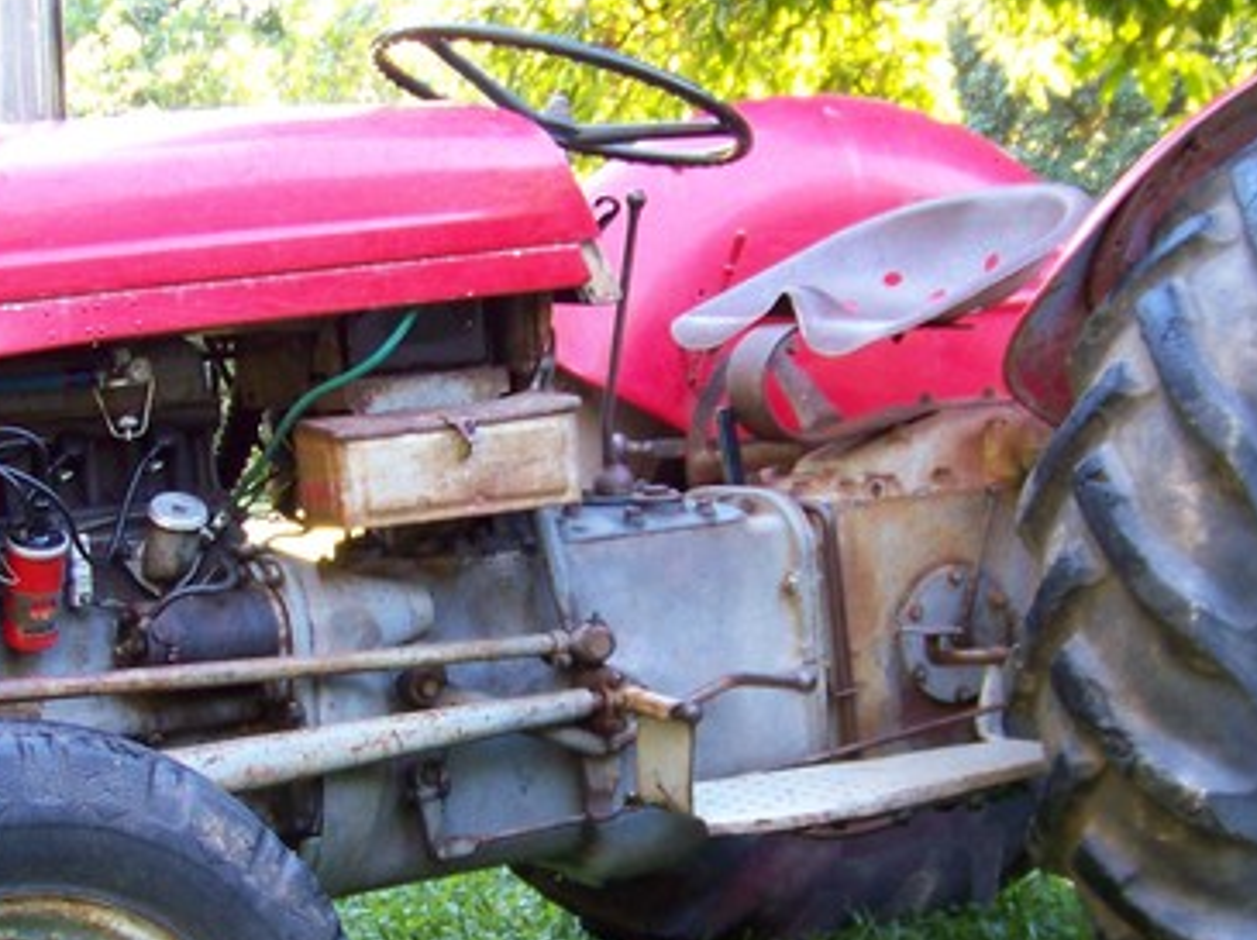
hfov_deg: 24.7
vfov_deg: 18.5
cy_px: 689
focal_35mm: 79
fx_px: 2866
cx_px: 554
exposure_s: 1/30
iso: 125
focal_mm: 5.85
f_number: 2.8
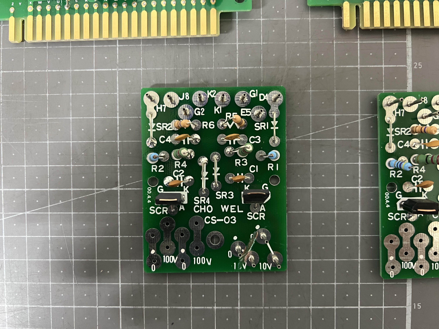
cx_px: 220
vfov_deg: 53.1
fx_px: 330
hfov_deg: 67.3
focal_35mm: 26
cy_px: 164
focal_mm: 5.7
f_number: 1.5
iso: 400
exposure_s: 1/40
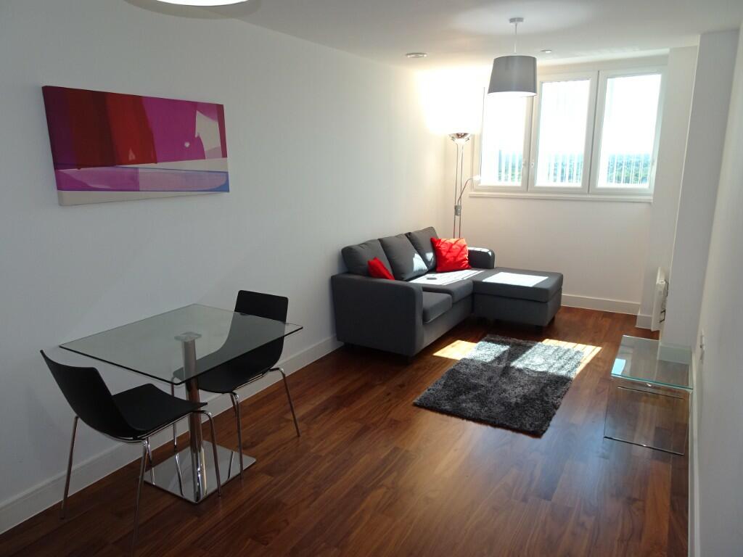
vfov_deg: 56.8
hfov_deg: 71.6
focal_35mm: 24
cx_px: 372
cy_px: 278
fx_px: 515
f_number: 3.5
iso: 100
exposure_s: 1/30
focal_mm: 4.1
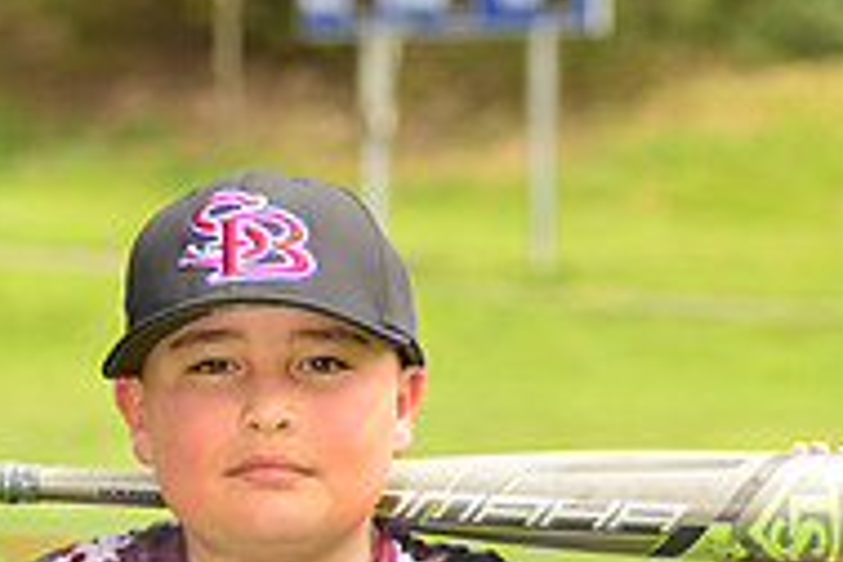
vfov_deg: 4.7
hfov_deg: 7.1
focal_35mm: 292
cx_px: 437
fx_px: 6837
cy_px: 578
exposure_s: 1/250
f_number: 5
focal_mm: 95
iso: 100
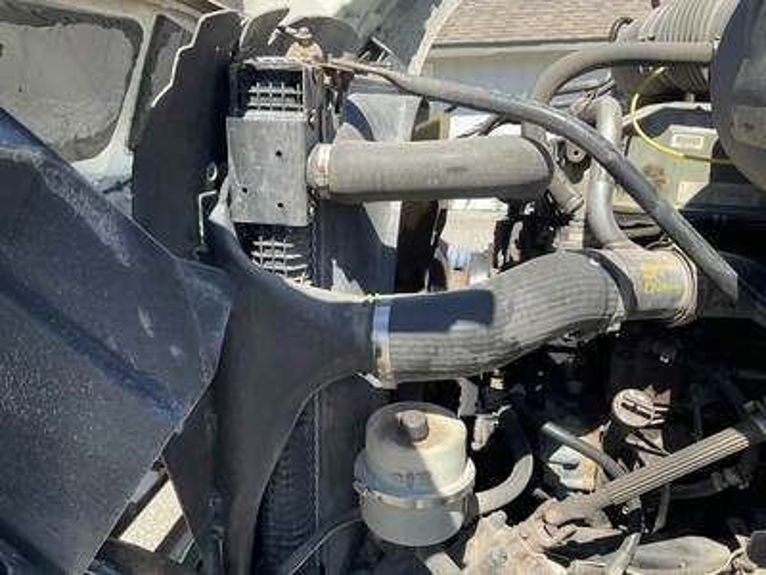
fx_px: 642
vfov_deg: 48.2
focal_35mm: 29
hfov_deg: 61.7
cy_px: 288
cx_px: 383
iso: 25
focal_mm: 3
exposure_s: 1/495
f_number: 1.8
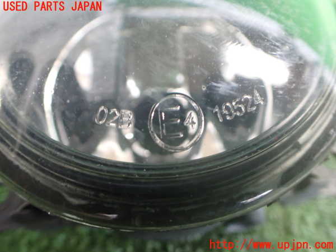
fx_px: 291
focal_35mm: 30
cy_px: 126
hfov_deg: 60.0
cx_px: 168
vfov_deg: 46.8
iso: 1000
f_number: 2.3
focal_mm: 5.4
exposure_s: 1/30
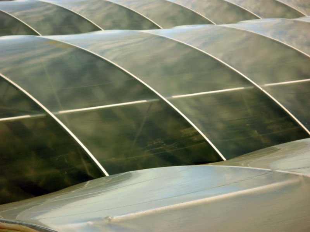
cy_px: 116
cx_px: 155
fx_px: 1182
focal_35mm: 132
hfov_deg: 14.9
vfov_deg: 11.2
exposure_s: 1/160
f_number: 5.9
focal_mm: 22
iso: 80
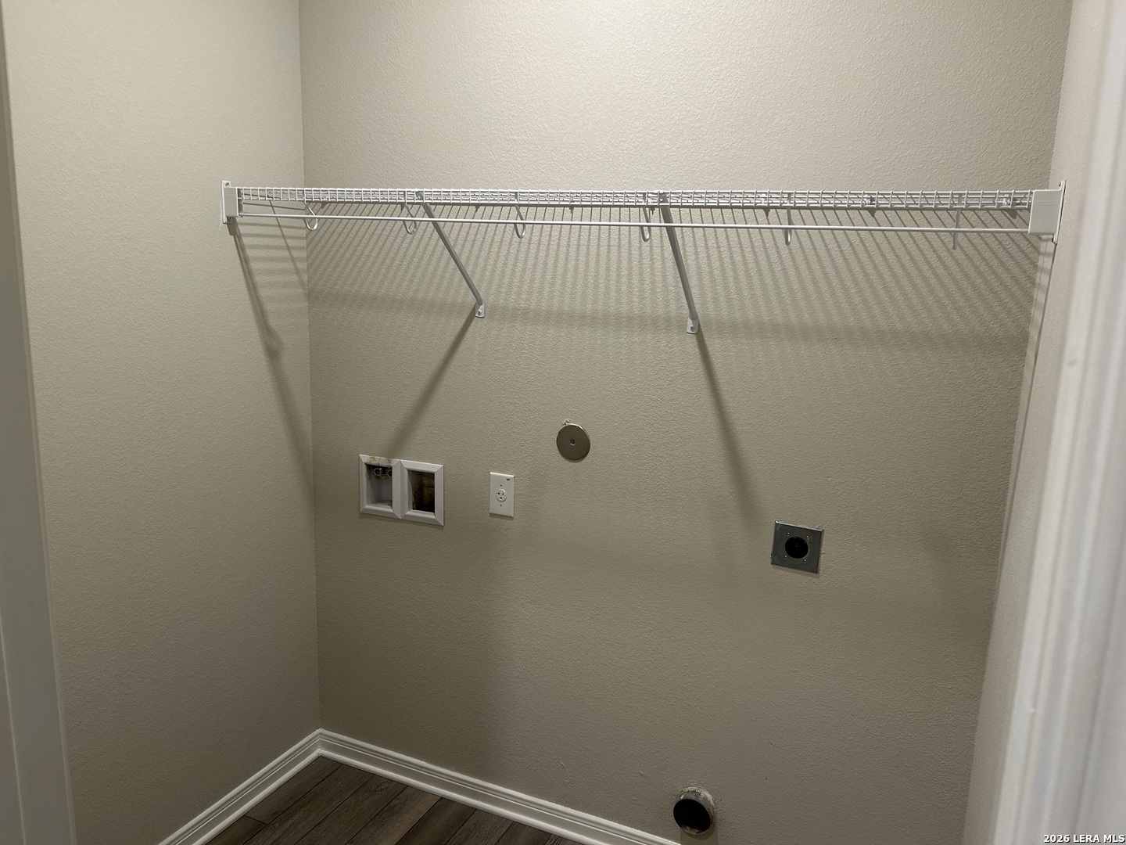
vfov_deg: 53.1
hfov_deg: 67.3
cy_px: 422
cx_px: 563
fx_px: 846
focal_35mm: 26
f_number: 1.5
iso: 125
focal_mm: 5.7
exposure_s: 1/60
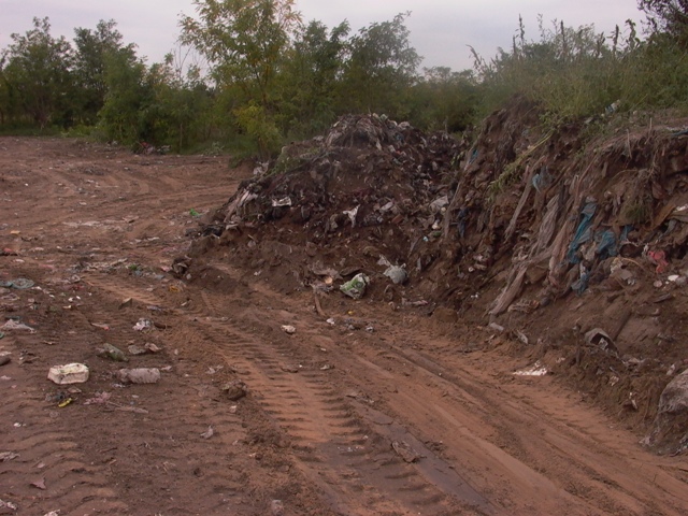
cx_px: 344
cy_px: 258
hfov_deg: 49.0
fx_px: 755
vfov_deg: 37.7
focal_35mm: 38
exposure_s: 1/392
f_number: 4.79
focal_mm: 8.19
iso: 100
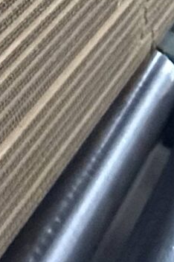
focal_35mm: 106
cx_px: -318
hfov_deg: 10.1
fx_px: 770
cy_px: -469
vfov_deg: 12.2
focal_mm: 2.22
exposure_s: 1/60
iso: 1000
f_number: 2.2
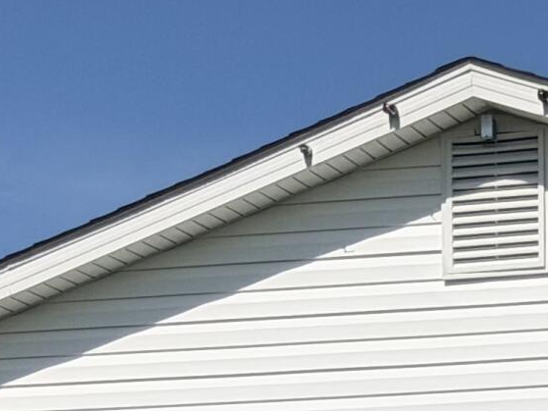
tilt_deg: +2.4
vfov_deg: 5.5
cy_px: 1032
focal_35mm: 258
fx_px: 4086
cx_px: 675
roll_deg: -0.1
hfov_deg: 7.6
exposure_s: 1/9901
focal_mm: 6.76
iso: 80
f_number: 1.78
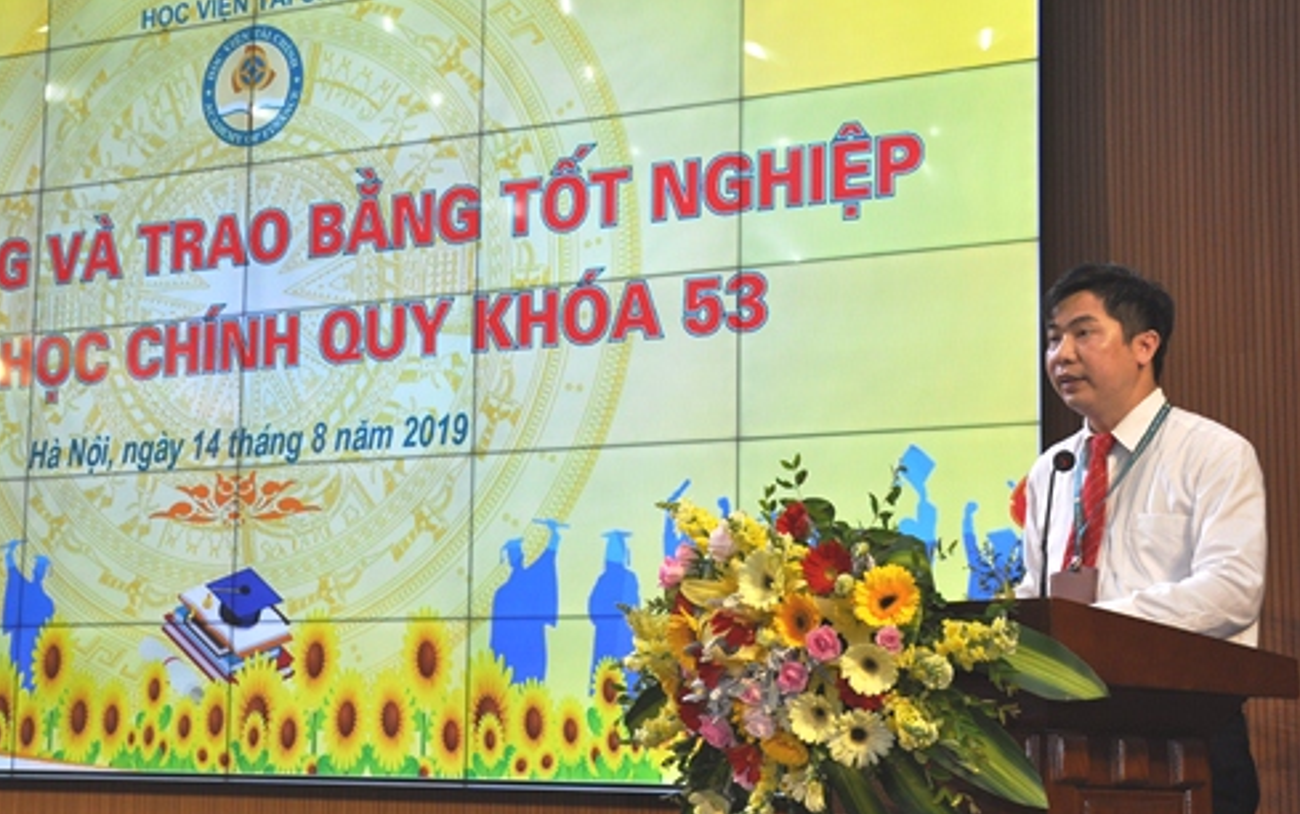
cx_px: 659
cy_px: 376
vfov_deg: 25.8
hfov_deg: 40.3
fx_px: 1772
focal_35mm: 50
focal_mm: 32
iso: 400
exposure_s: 1/125
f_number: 5.6
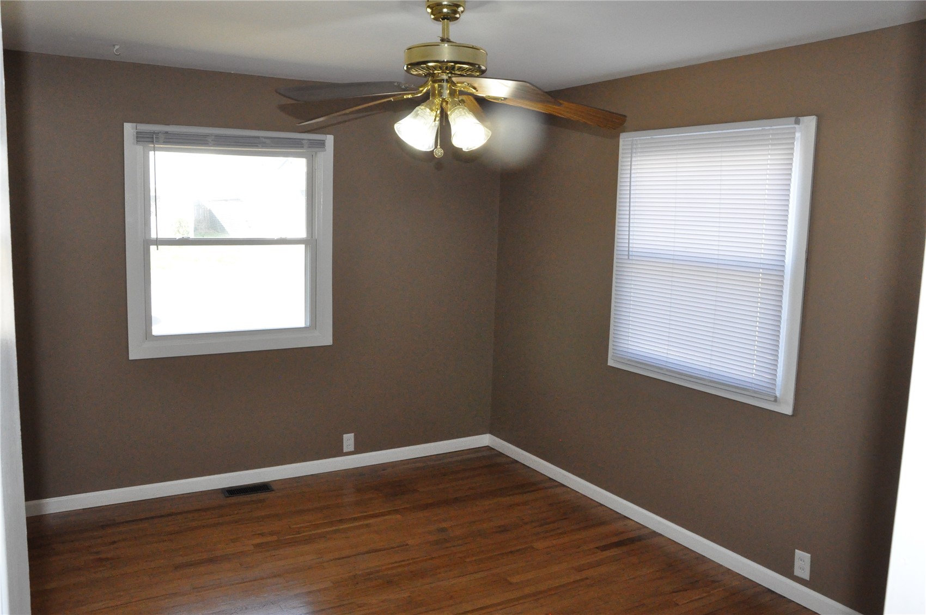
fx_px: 694
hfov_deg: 67.4
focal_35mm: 27
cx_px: 463
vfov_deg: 47.8
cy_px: 308
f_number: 10
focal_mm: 18
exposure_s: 1/200
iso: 3200
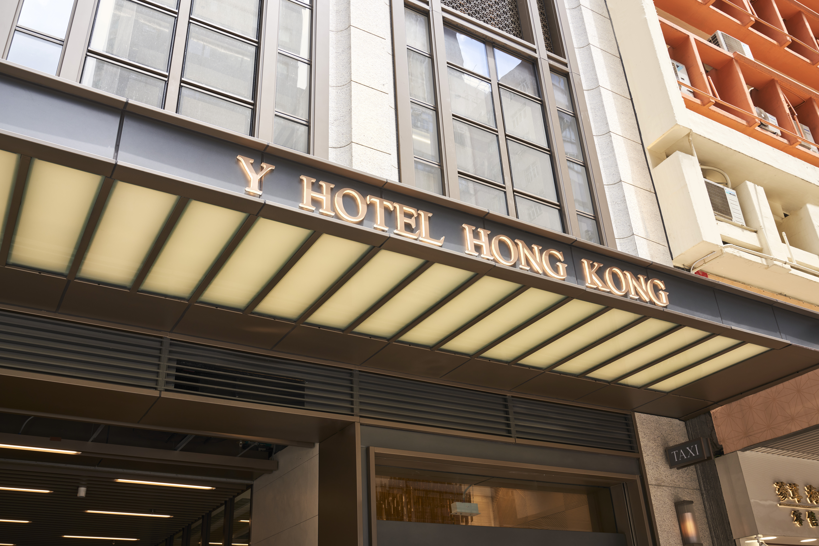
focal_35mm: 32
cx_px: 410
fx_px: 728
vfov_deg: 41.1
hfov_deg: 58.7
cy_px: 273
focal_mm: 32
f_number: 9
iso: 100
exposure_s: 1/40
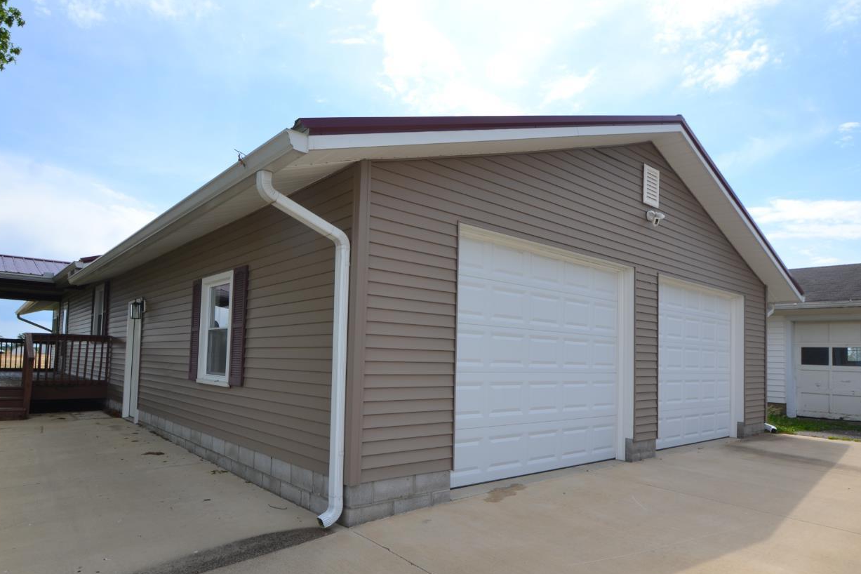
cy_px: 327
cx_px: 448
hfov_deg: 78.5
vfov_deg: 57.0
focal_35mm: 22
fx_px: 526
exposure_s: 1/320
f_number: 9
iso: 100
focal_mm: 12
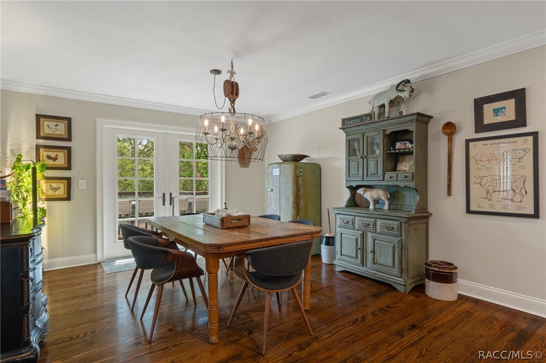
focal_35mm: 18
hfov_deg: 90.0
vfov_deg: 67.3
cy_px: 182
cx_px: 273
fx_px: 273
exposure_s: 1/3
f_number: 9.5
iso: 320
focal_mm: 12
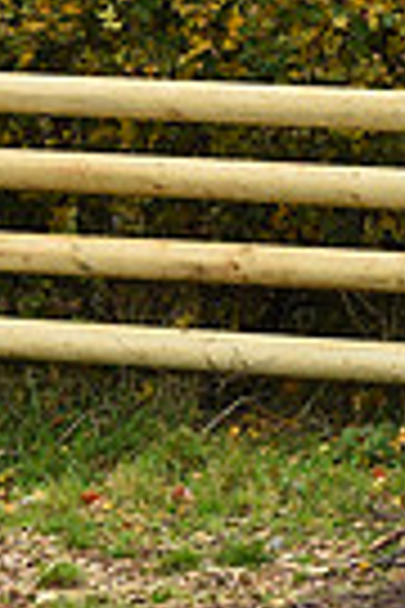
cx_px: -594
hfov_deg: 1.6
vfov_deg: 2.5
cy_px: -63
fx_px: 14157
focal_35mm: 839
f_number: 5
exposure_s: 1/1000
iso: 1000
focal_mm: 195
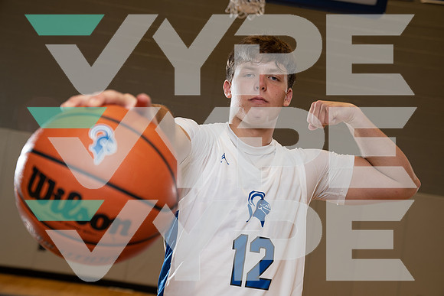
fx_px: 592
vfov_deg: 28.1
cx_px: 222
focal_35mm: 48
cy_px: 148
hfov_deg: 41.1
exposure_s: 1/125
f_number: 4
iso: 400
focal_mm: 48
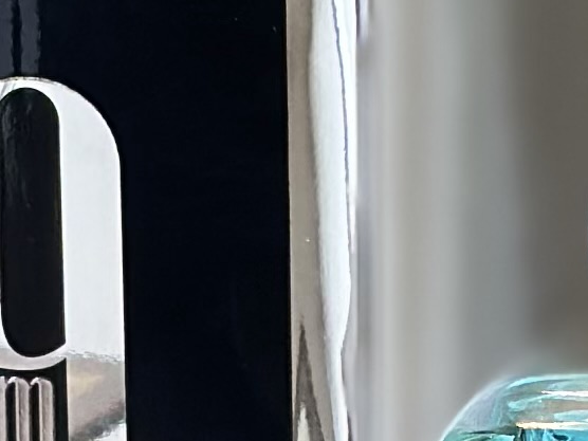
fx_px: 5911
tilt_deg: -16.3
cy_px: 804
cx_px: 313
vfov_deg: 4.2
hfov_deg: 5.7
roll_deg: -1.3
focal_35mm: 348
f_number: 1.78
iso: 125
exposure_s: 1/170
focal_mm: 6.86
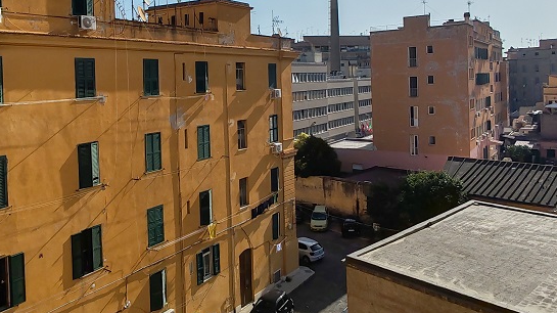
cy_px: 87
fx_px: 472
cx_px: 238
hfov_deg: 60.8
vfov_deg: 36.0
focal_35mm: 32
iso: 50
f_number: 2.2
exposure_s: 1/5000
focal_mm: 1.96
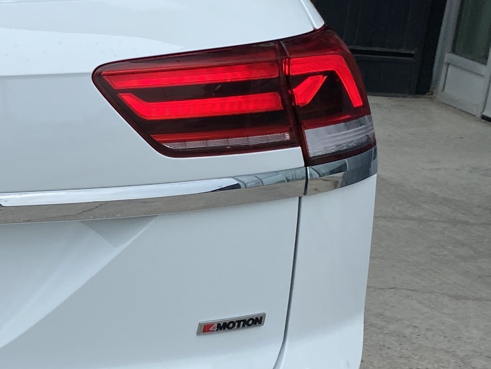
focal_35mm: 83
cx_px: -228
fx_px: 1178
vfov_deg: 17.8
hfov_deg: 20.5
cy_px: 196
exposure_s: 1/1395
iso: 32
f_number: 1.8
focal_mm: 4.25
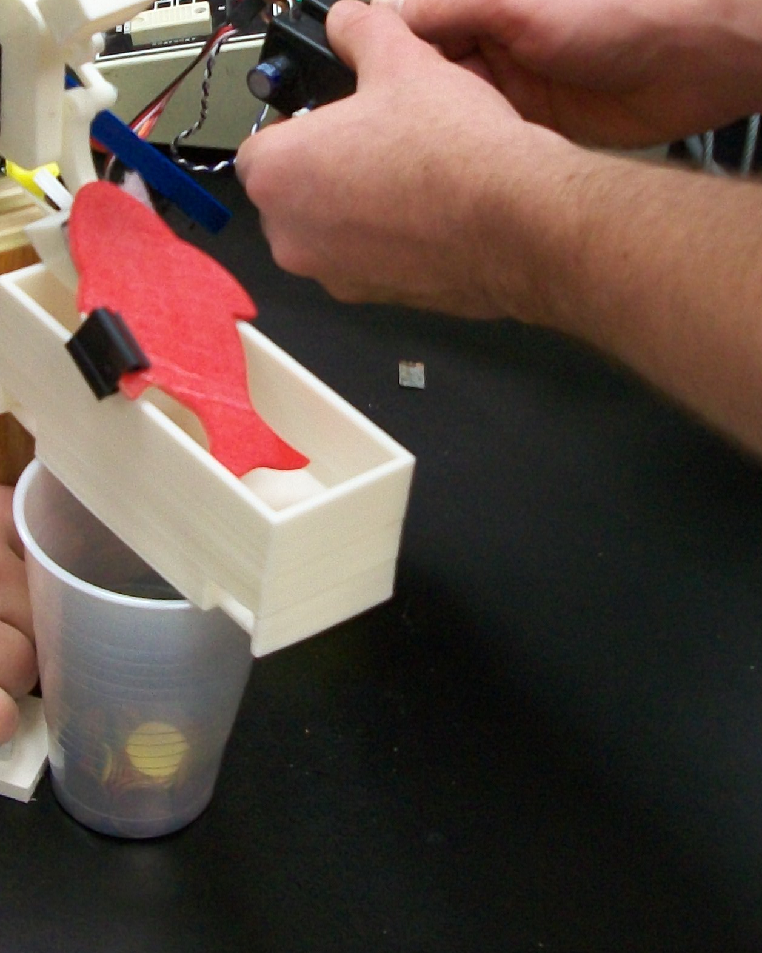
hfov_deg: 22.0
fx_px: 1946
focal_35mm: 69
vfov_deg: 27.0
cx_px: 199
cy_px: 202
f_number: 2.9
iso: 145
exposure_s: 1/30
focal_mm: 5.7
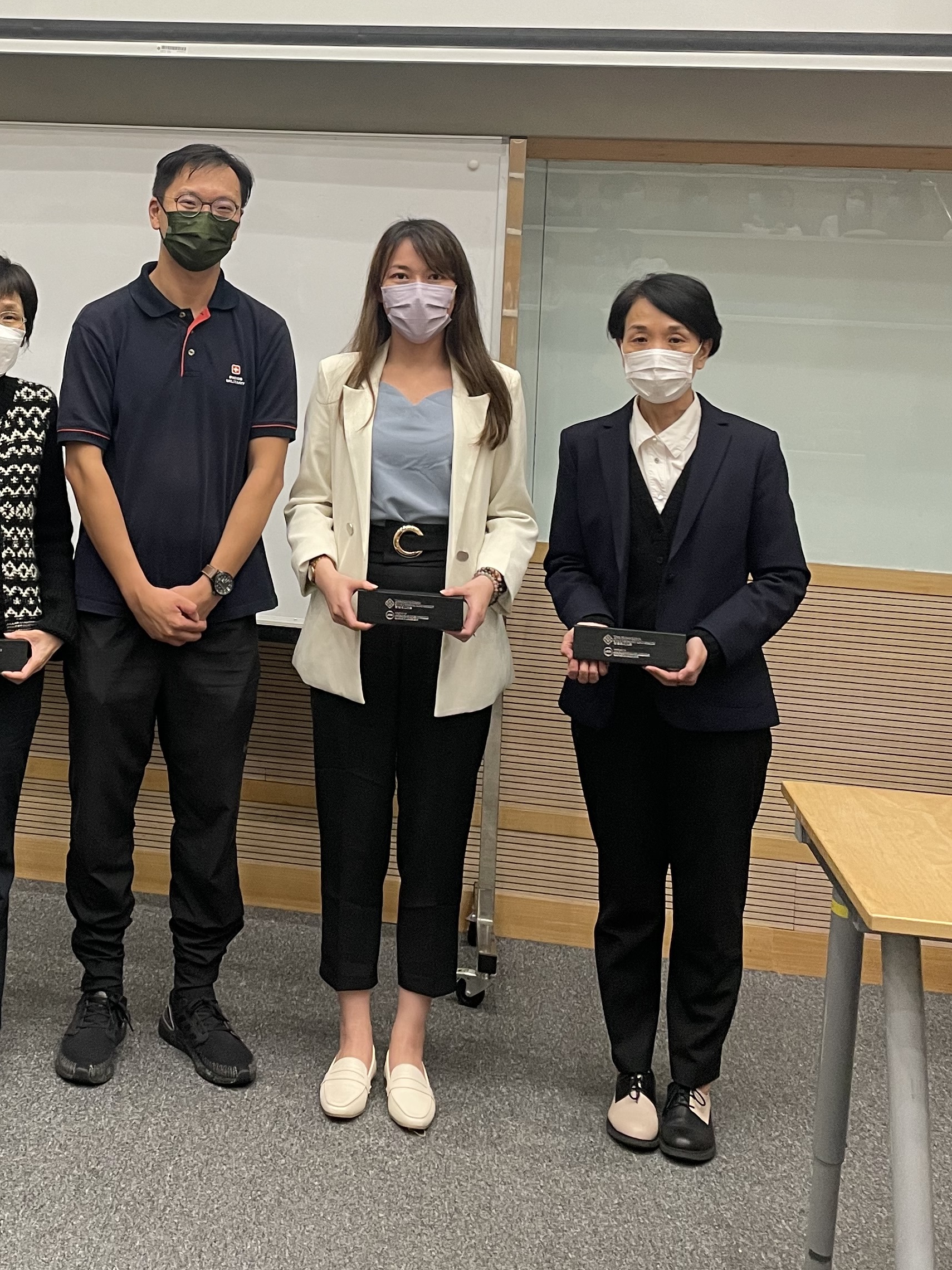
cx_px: 129
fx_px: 1687
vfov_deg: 39.8
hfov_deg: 30.4
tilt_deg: +2.7
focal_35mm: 46
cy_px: 282
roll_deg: -2.5
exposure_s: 1/78
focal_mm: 4.2
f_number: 1.6
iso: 125
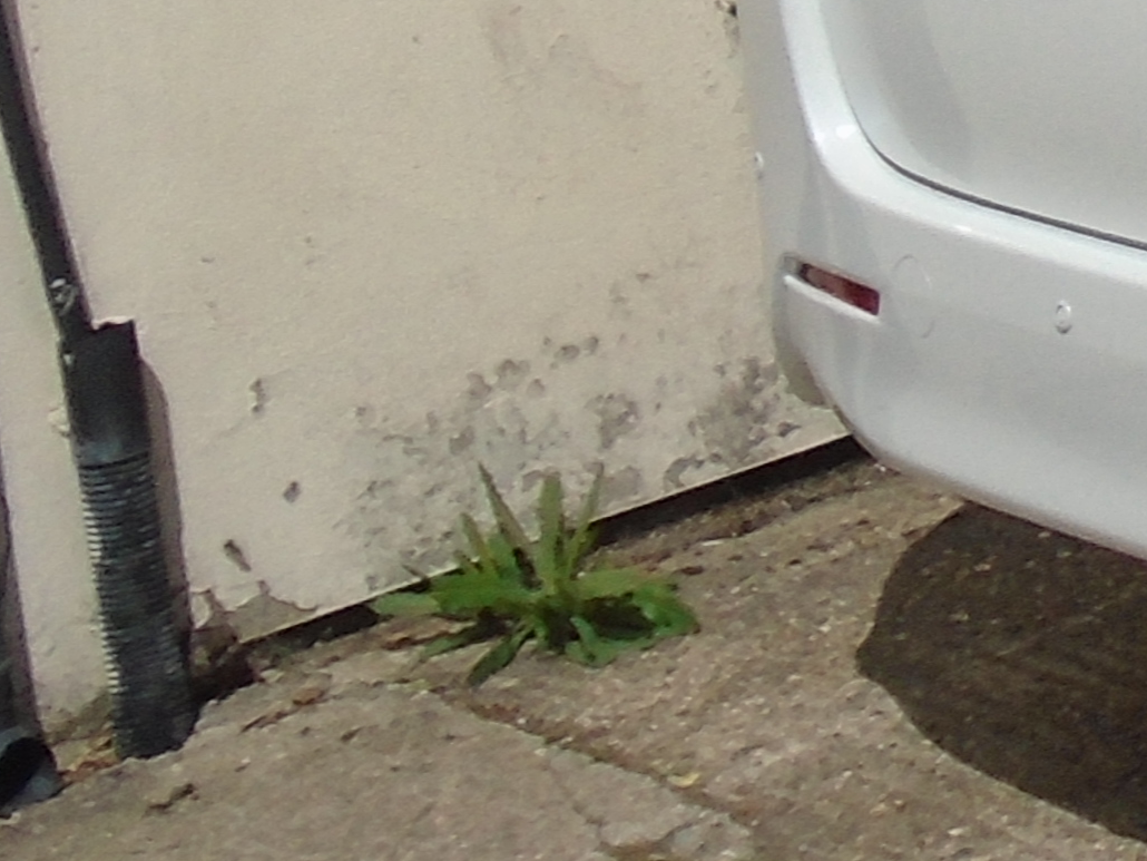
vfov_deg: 10.8
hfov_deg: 12.9
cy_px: -618
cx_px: 2398
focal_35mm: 130
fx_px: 4309
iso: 100
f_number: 8
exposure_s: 1/400
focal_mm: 4.6
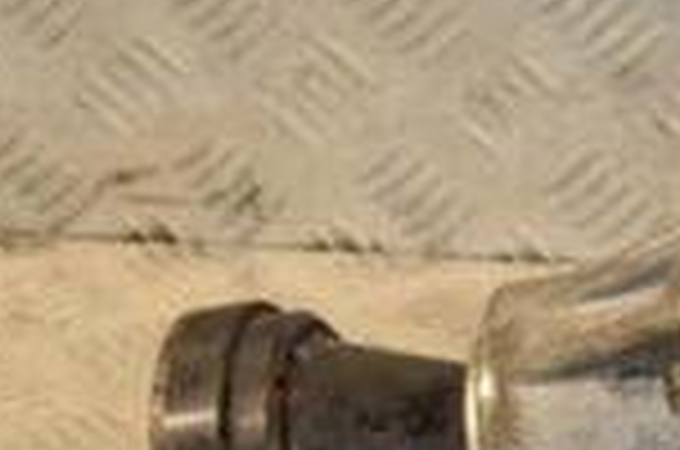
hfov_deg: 8.9
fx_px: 4279
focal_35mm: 227
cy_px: 252
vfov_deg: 6.0
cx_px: 1036
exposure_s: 1/160
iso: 800
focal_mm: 38
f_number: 5
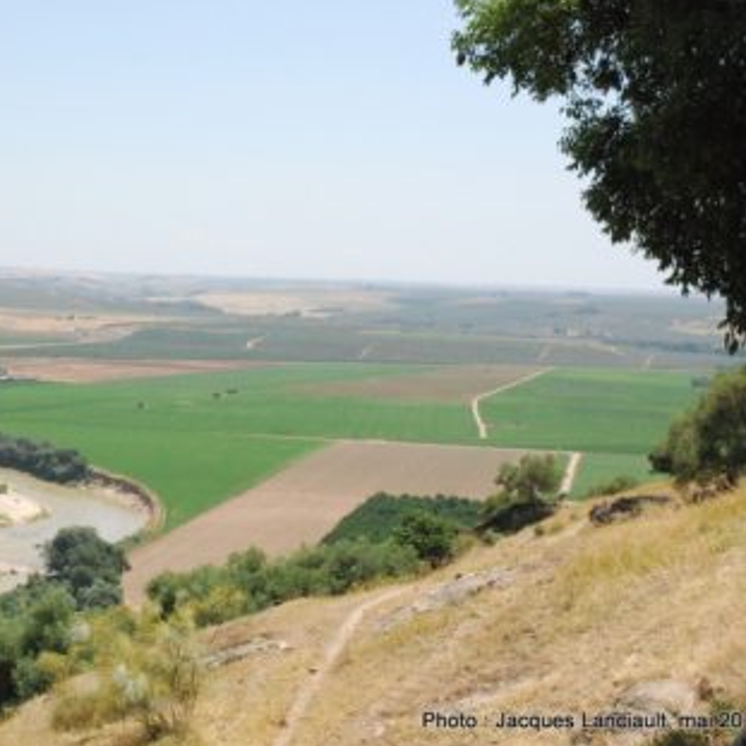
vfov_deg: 27.0
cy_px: 354
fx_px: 1553
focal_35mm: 64
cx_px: 194
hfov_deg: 26.7
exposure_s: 1/1250
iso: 1600
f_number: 13
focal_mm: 31
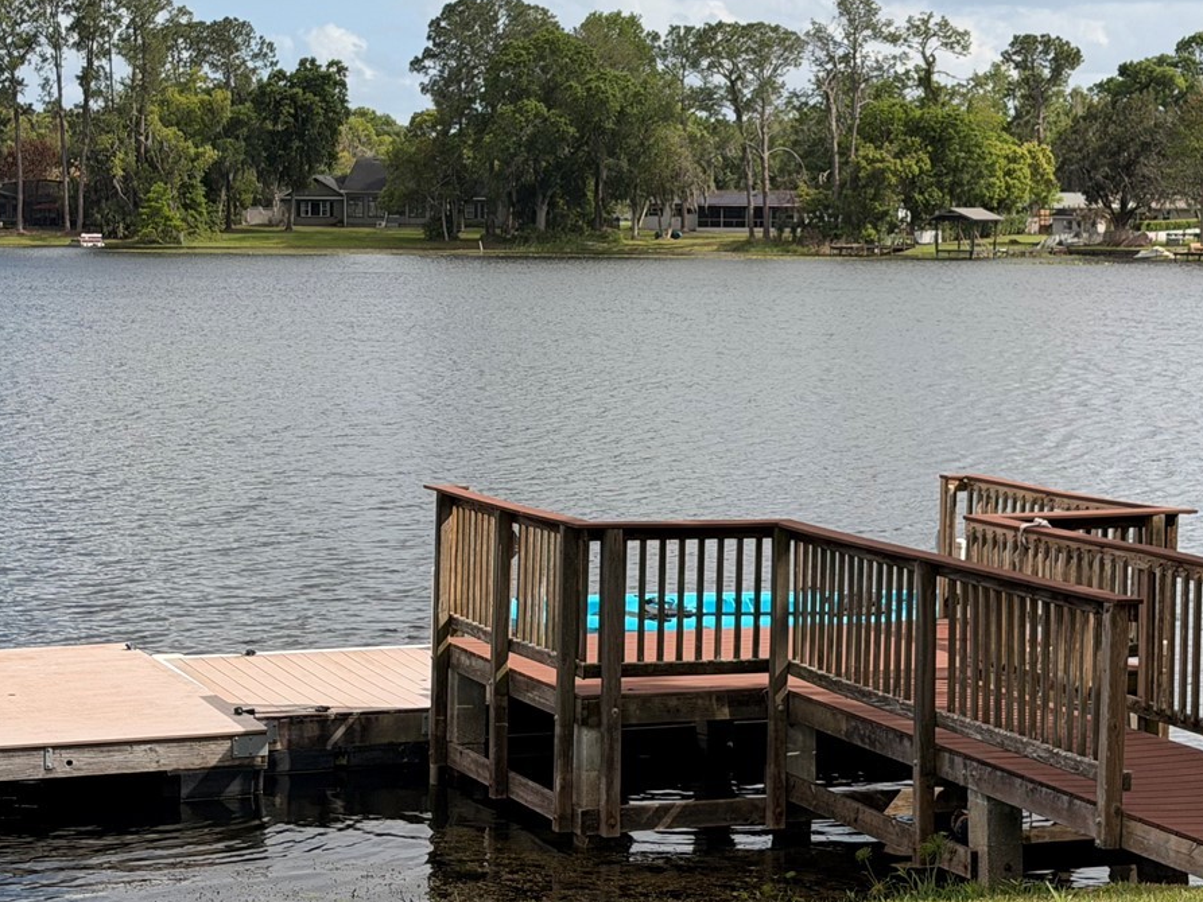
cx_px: 554
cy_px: 382
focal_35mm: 86
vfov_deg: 17.2
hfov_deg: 22.7
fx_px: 2989
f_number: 1.78
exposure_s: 1/5587
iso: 64
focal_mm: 6.76
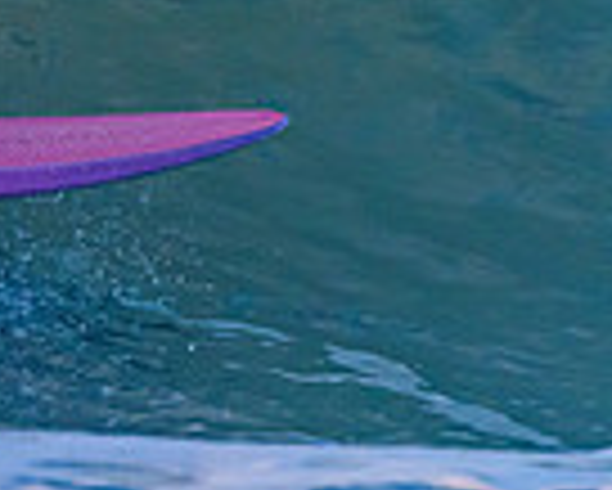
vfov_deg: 0.6
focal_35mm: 2431
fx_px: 44064
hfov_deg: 0.8
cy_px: 73
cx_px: -270
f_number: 5.6
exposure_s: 1/2000
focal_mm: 500
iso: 640
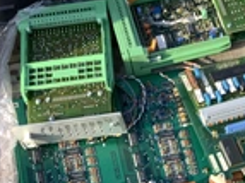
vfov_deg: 16.1
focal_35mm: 87
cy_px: 236
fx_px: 615
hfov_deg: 22.0
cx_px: 219
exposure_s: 1/372
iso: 25
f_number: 2.4
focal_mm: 3.3
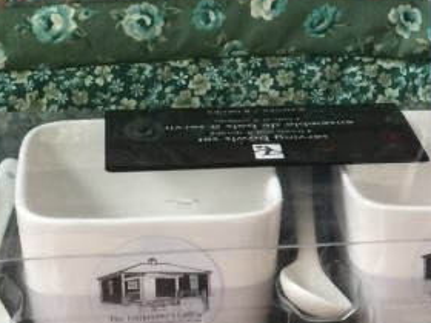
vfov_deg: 14.0
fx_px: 1320
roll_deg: -2.1
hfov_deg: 18.1
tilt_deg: -23.1
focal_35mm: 106
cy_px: 125
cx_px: 436
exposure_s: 1/15
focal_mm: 4.15
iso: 50
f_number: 2.2
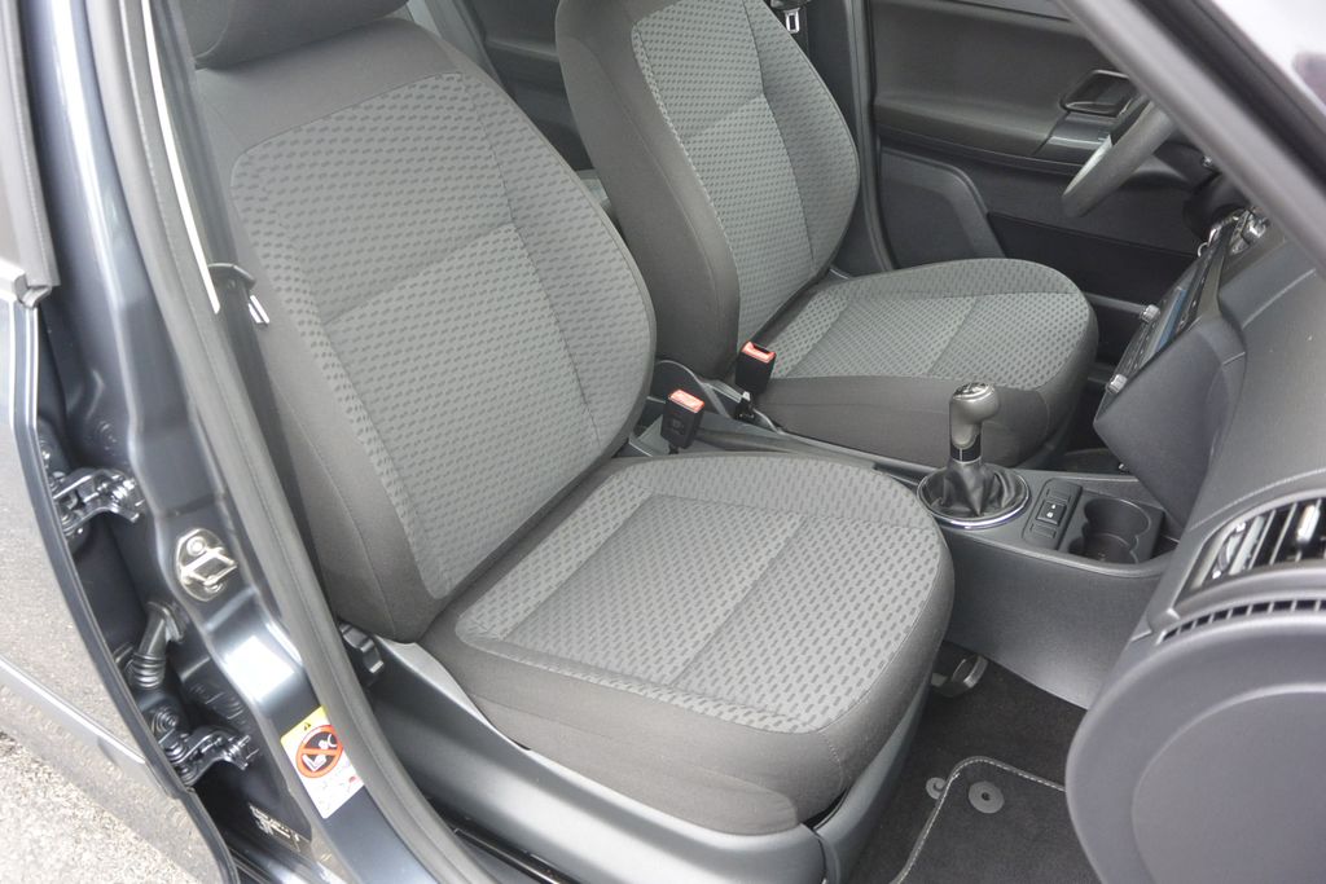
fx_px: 995
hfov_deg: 67.4
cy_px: 442
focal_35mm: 27
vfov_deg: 47.9
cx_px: 663
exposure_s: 1/100
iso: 400
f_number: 3.5
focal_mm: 10
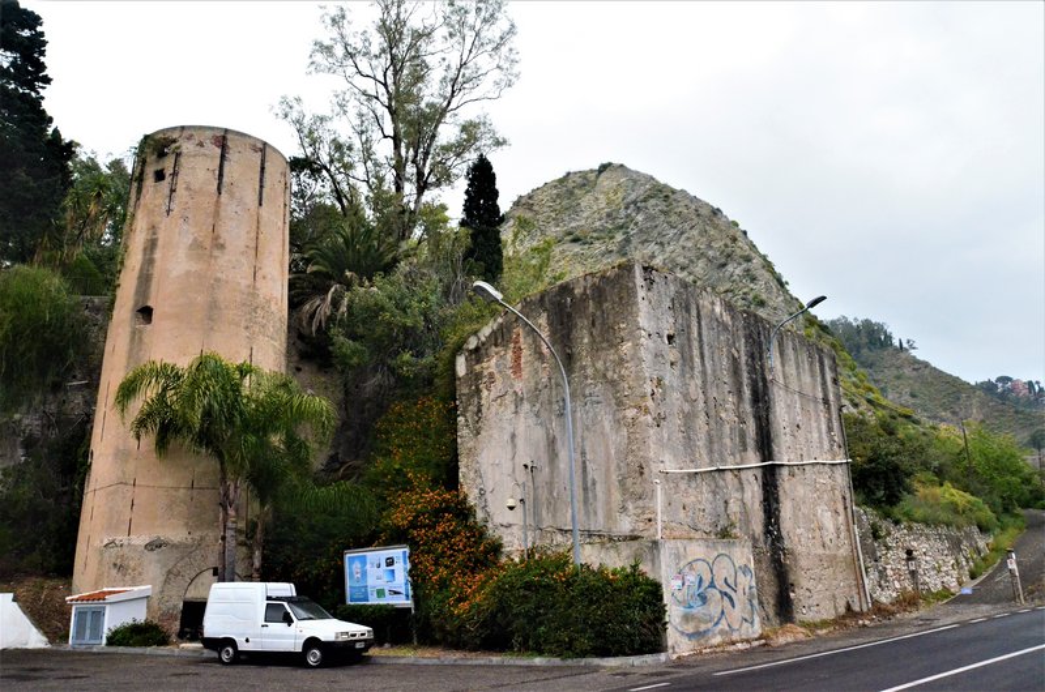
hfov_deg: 67.5
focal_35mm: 27
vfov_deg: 47.7
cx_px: 522
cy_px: 346
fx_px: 782
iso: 5000
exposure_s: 1/80
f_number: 8
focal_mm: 18
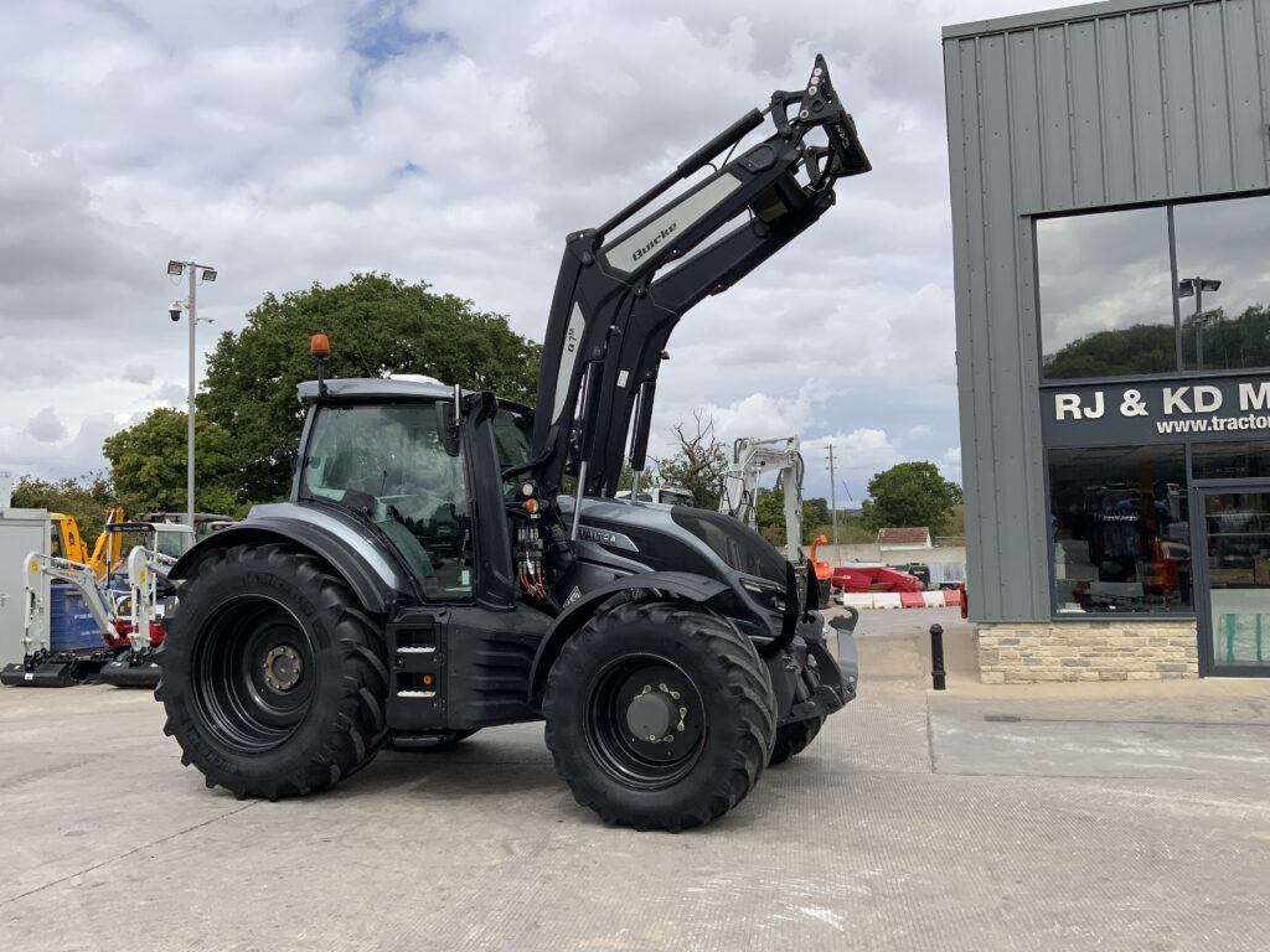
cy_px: 476
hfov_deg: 61.7
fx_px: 1064
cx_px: 635
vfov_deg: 48.2
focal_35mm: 29
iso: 16
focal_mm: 3
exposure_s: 1/2427
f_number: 1.8
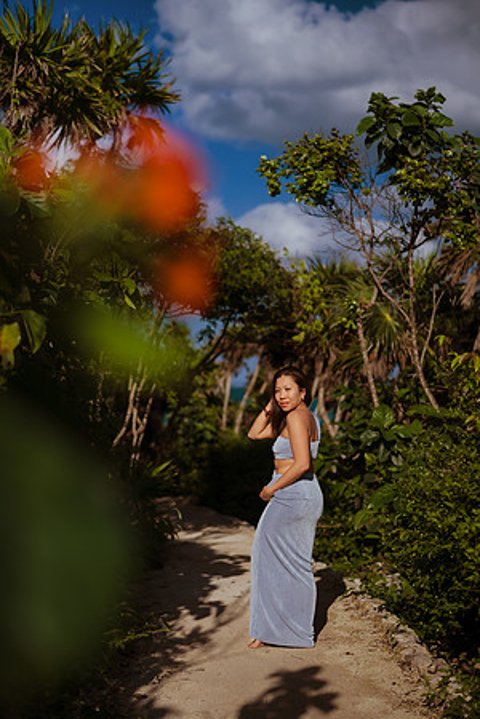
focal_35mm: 58
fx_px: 1160
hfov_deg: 23.4
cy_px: 360
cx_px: 240
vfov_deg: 34.5
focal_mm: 58
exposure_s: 1/8000
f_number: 2
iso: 50
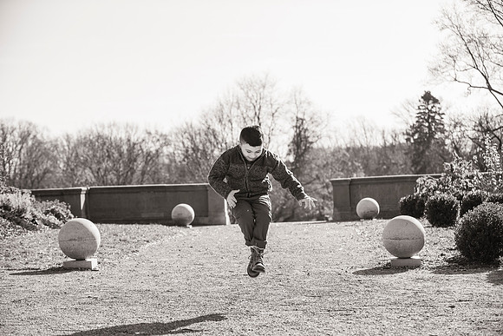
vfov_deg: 19.5
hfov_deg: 28.8
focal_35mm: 70
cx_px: 252
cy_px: 168
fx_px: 978
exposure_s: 1/4000
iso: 400
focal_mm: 70
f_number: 3.5
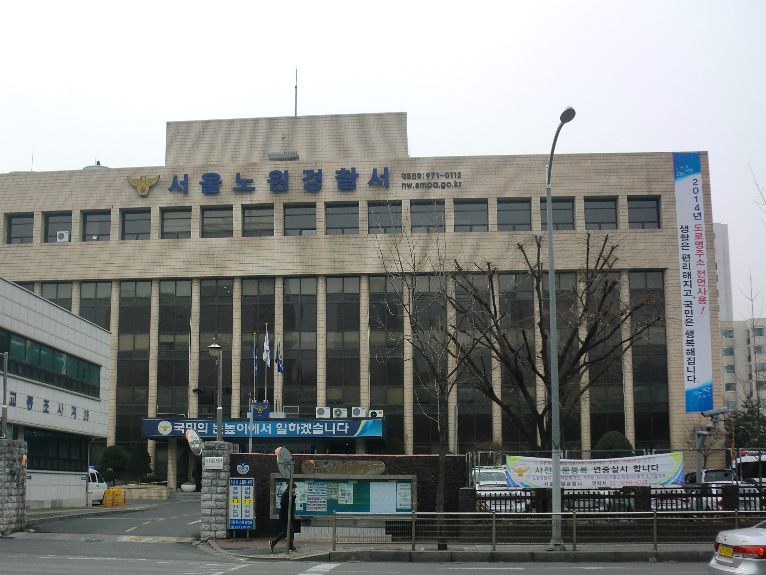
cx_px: 295
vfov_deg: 32.1
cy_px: 348
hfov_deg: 41.8
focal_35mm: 45
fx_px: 996
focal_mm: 6.3
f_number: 3.1
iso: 64
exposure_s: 1/640
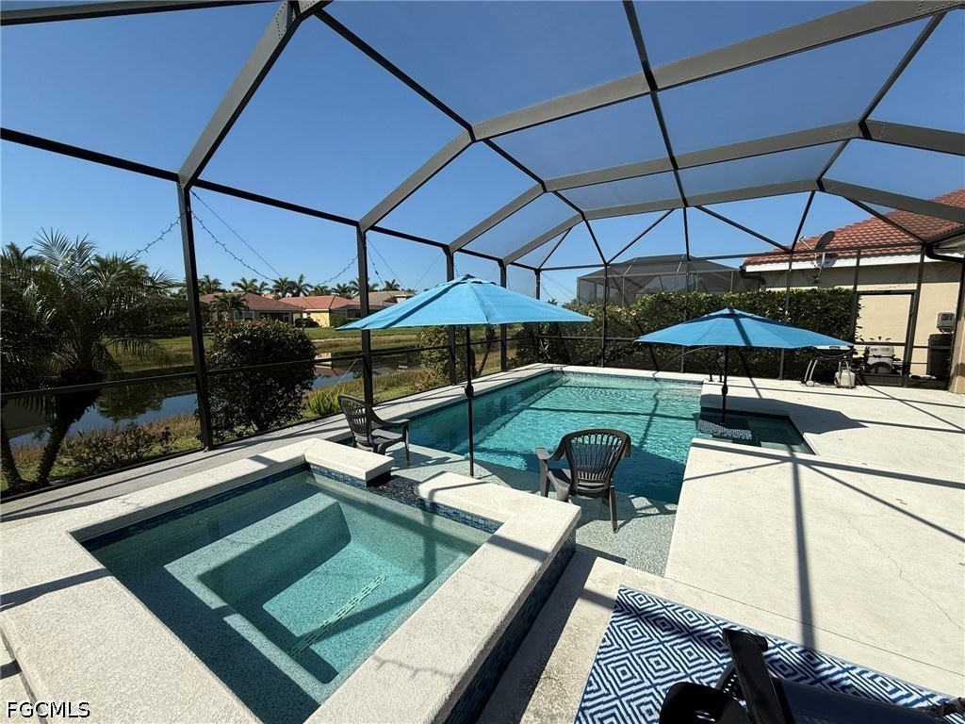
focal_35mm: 14
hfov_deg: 102.1
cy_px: 362
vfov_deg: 85.7
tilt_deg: -6.3
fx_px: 390
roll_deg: -0.4
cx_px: 482
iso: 50
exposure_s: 1/1497
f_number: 2.2
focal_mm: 2.22
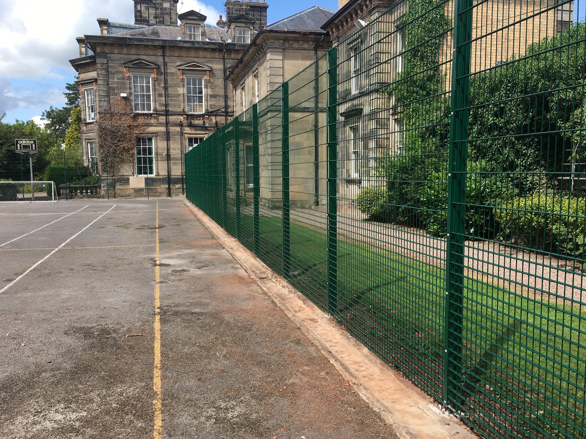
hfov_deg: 60.0
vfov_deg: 46.8
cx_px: 288
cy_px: 226
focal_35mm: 30
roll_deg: +0.5
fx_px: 508
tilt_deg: -5.5
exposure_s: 1/884
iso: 25
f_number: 2.2
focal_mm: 4.15
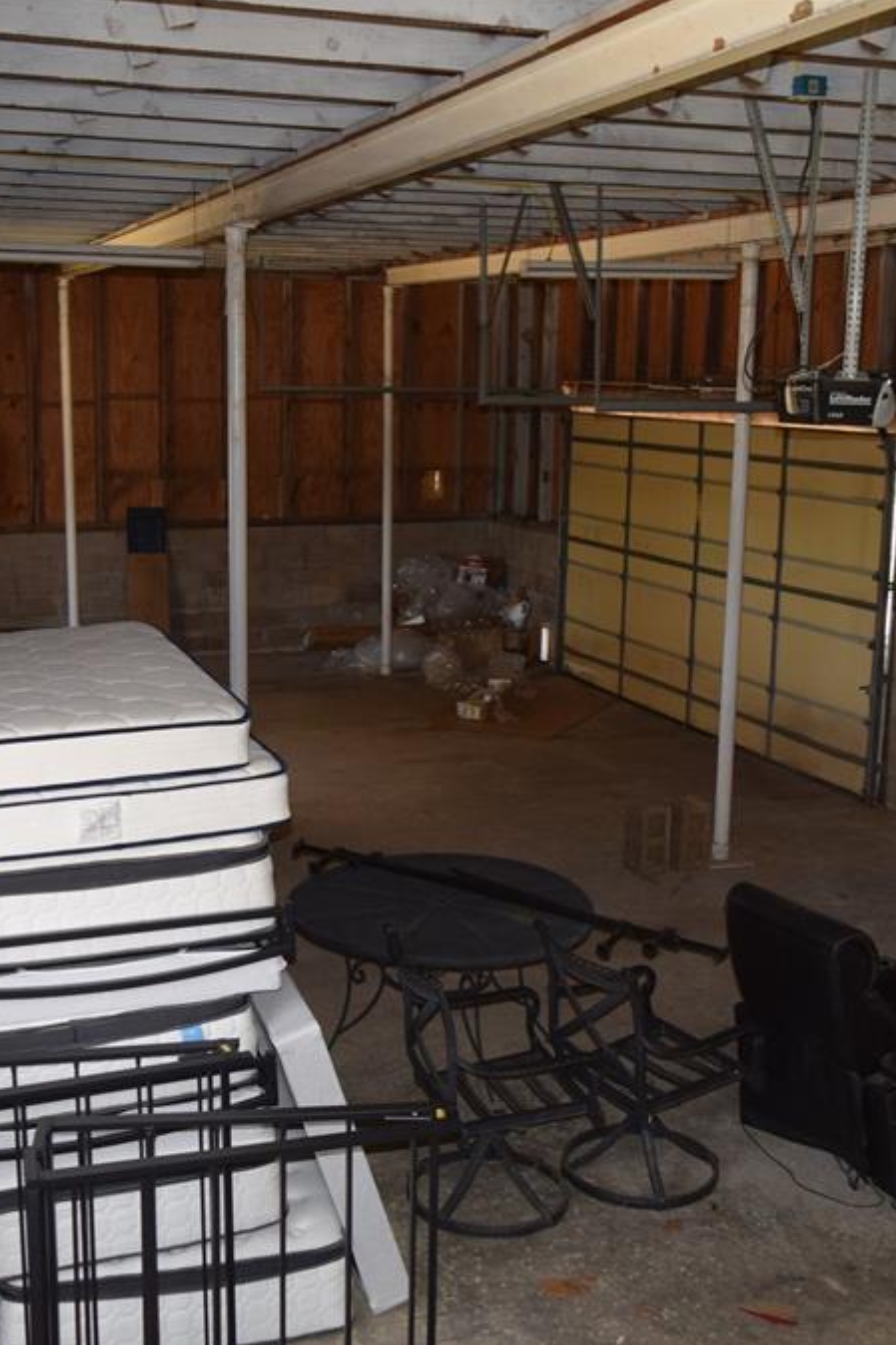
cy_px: 676
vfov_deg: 47.4
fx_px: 1531
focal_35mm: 41
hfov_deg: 32.6
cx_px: 457
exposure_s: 1/60
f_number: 3.5
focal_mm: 18
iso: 1000
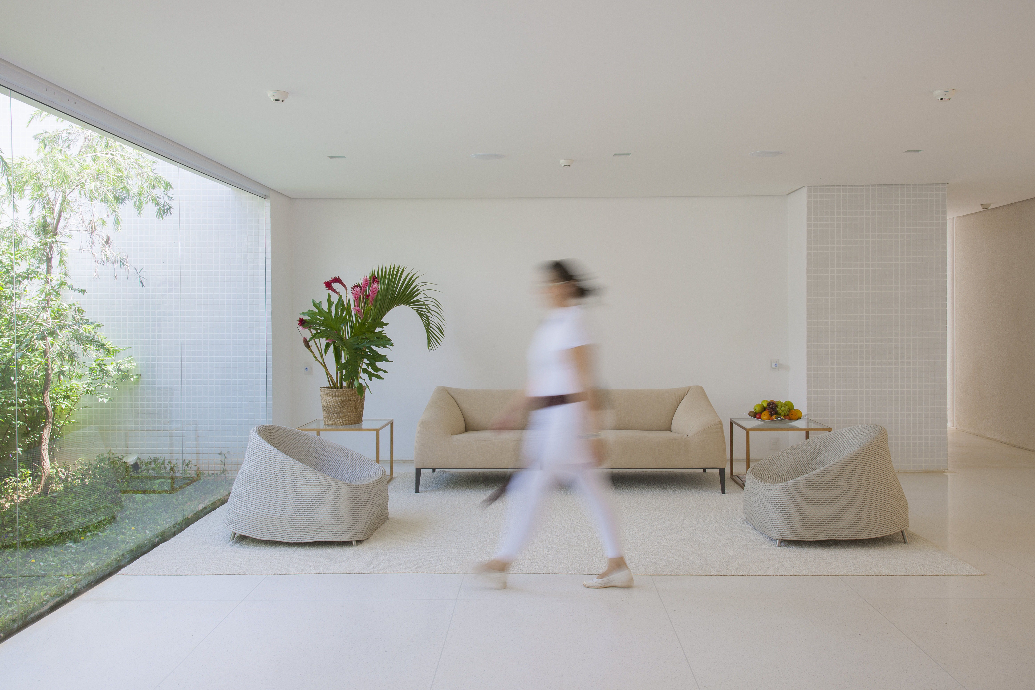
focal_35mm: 30
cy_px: 345
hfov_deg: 61.9
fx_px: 862
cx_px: 518
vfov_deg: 43.6
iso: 100
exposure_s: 1/8
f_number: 16
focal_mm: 30
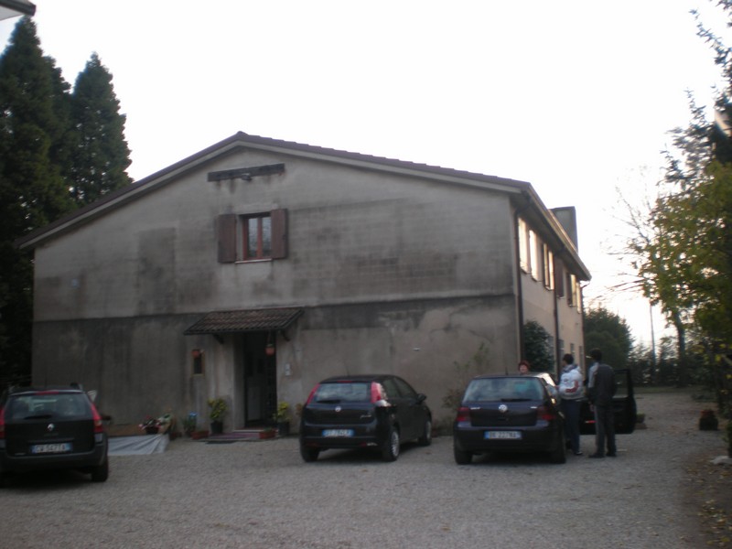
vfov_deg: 37.7
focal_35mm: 38
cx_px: 366
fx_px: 804
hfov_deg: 49.0
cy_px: 274
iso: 64
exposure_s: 1/82
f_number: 3.1
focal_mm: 6.3
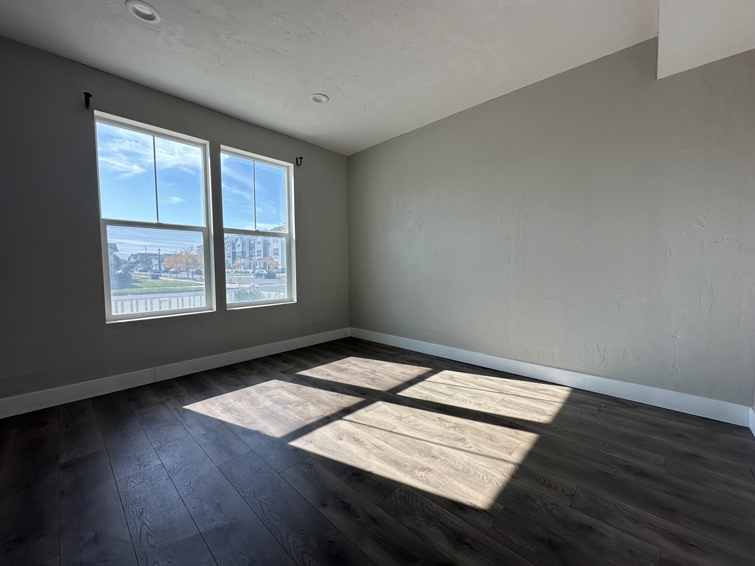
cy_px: 283
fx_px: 305
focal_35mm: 14
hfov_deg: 102.1
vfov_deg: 85.7
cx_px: 378
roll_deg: +0.7
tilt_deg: -2.8
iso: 40
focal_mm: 2.22
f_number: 2.2
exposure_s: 1/412
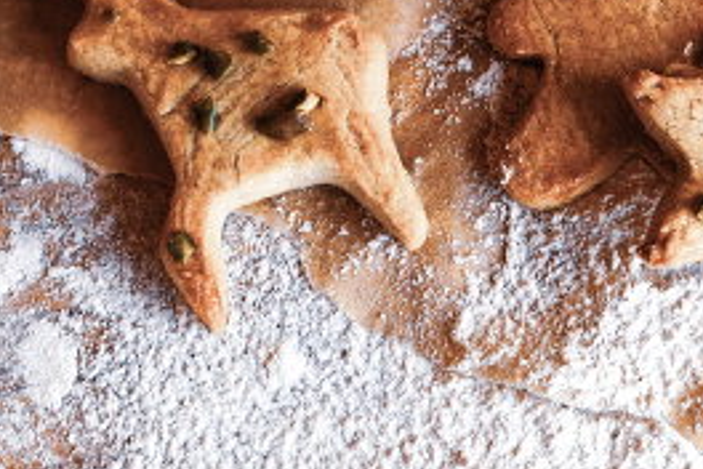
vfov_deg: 8.4
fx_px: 3105
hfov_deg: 12.5
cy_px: 771
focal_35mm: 159
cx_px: 913
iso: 100
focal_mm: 35
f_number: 5.6
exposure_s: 1/8
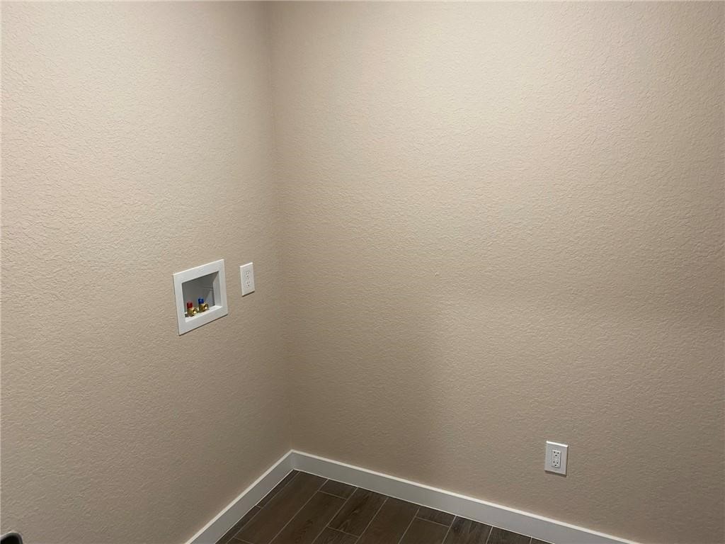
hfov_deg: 67.3
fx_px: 545
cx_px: 362
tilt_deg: -12.1
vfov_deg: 53.1
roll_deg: +1.0
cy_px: 272
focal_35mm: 26
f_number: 1.8
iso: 160
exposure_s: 1/60
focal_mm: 4.25
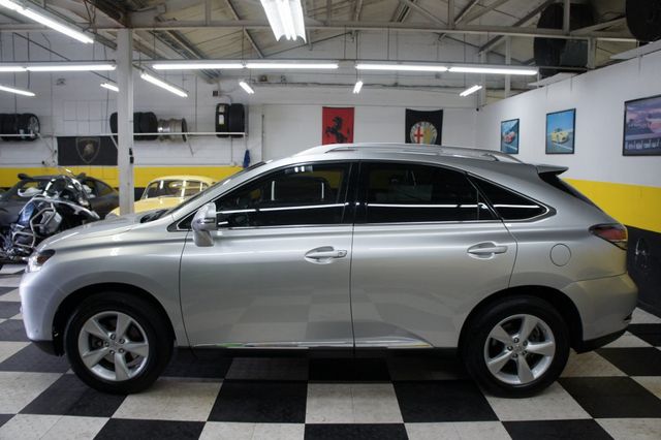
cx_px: 330
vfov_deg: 47.9
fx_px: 495
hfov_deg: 67.4
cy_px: 220
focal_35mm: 27
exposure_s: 1/80
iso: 400
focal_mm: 18
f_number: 4
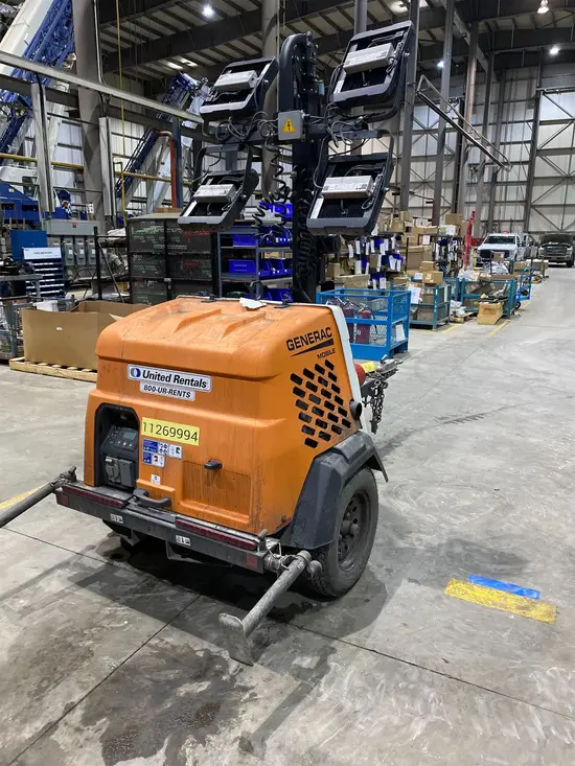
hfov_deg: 53.1
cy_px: 383
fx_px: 576
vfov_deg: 67.3
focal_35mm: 26
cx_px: 288
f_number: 1.8
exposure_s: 1/60
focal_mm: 4.25
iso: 500
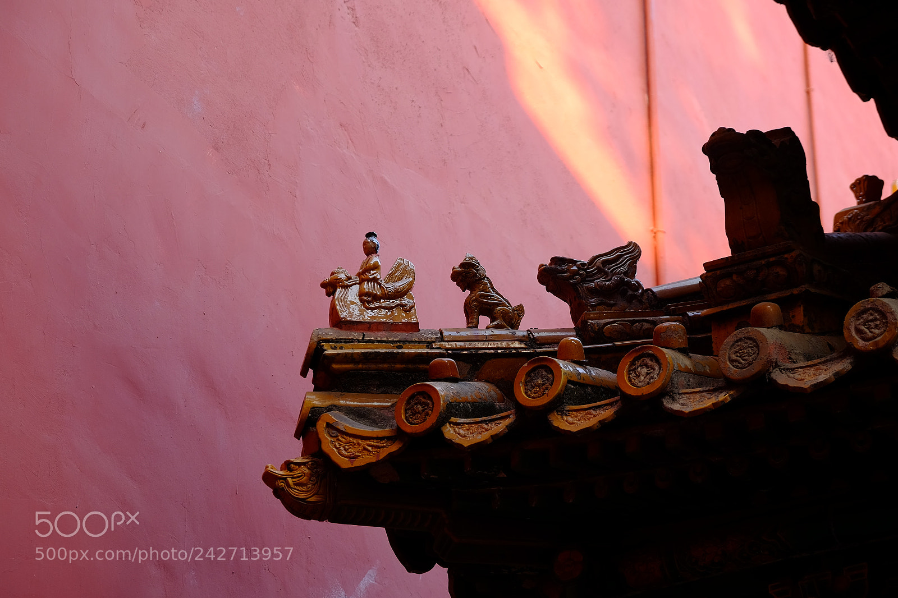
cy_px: 299
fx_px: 2070
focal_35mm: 83
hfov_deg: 24.5
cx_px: 449
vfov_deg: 16.4
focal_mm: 55
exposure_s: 1/45
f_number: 4
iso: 200
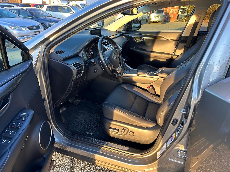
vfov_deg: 56.8
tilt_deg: -24.6
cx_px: 115
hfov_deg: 71.6
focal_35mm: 24
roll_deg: +1.1
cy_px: 86
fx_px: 159
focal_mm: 6.86
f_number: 1.78
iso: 100
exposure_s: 1/121
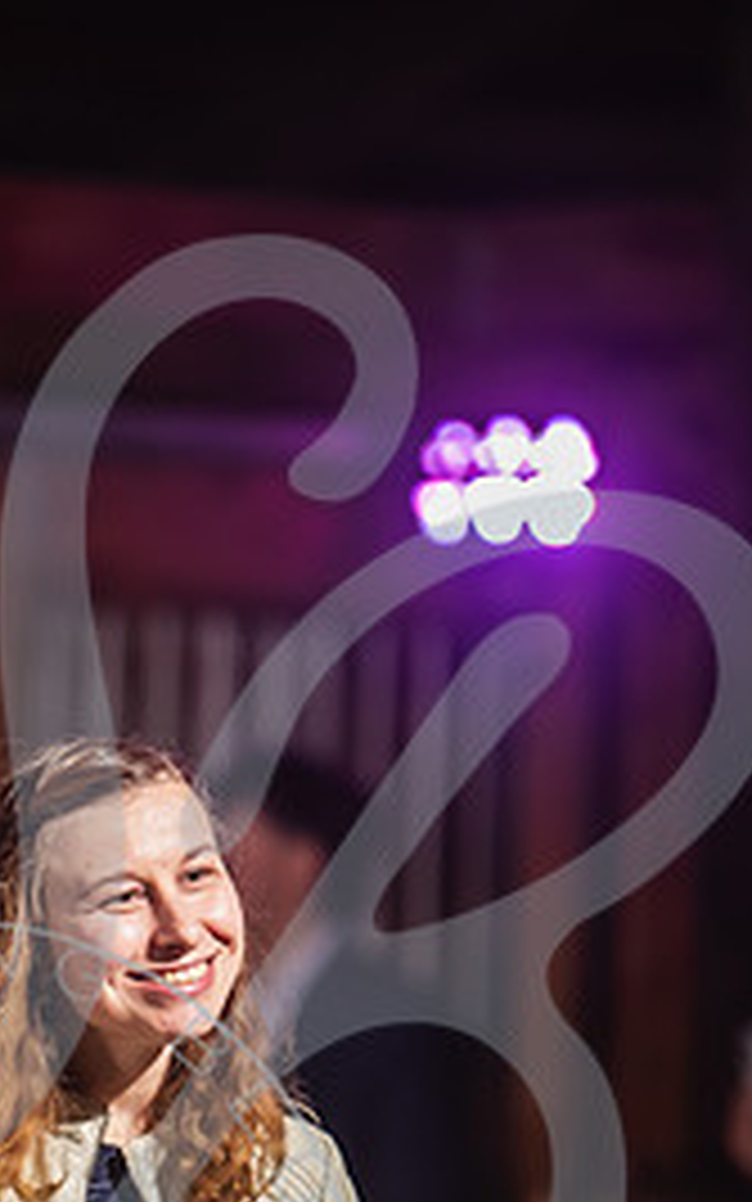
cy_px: 995
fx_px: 9570
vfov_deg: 7.2
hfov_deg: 4.5
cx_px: 149
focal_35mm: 292
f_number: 2.8
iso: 320
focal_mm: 170
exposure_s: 1/200
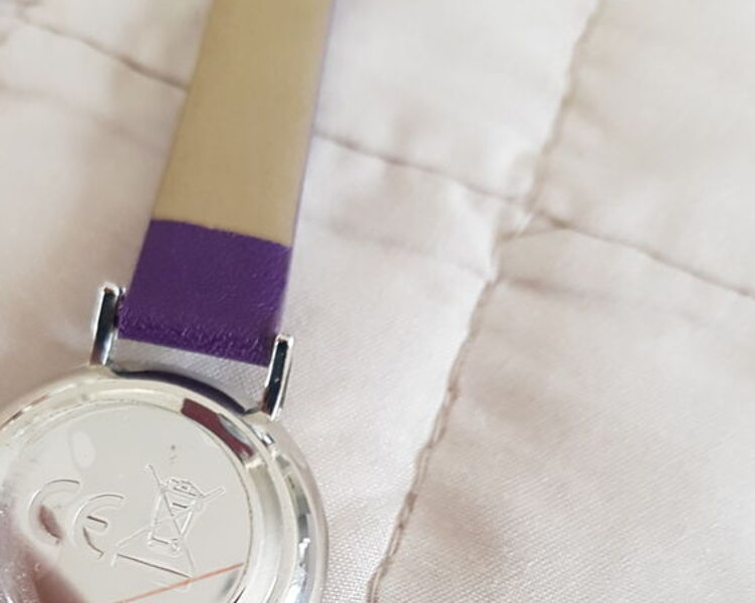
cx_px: 278
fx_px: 1005
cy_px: 630
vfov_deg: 30.6
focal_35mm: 45
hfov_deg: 40.8
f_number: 1.7
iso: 200
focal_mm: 4.2
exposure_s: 1/33
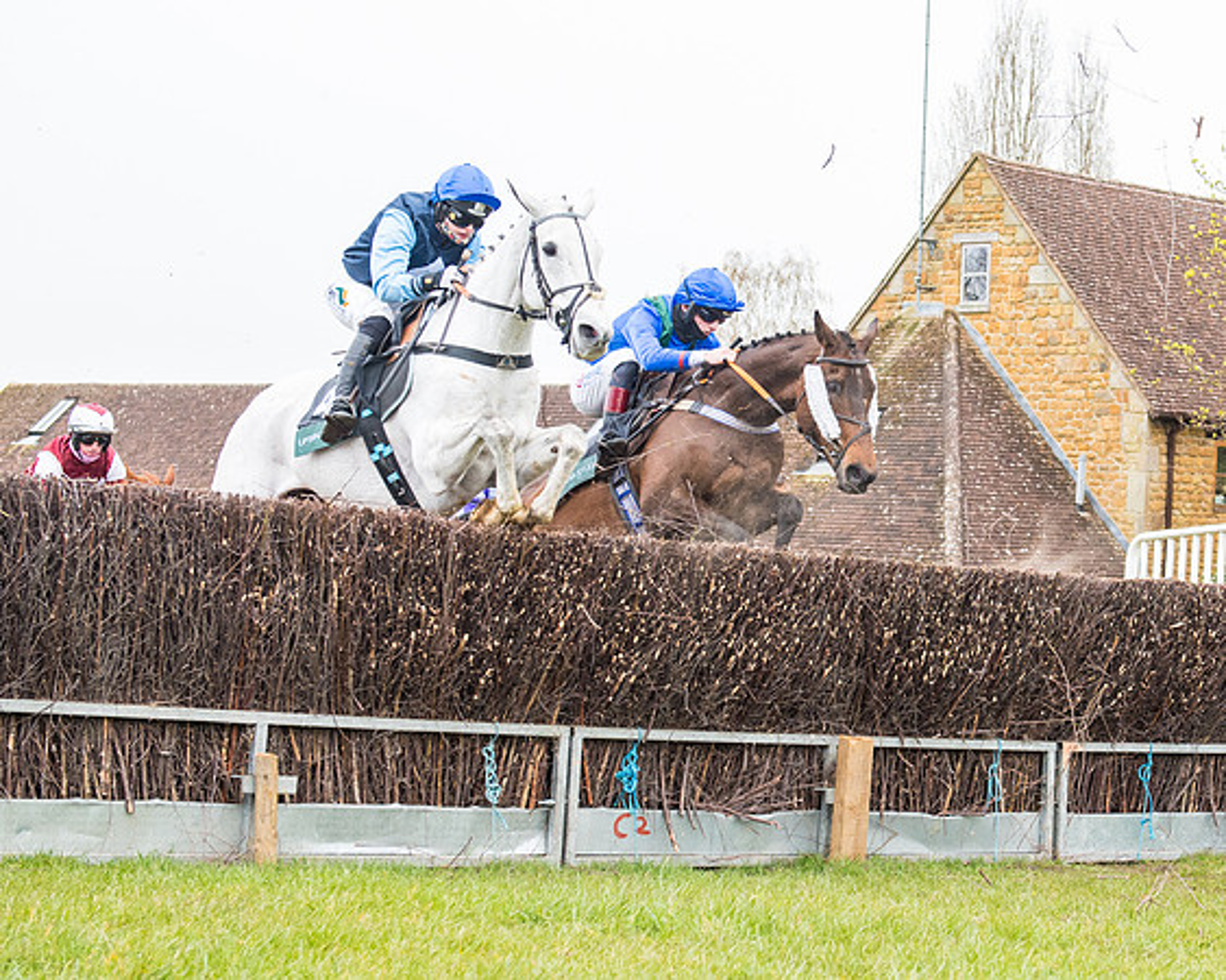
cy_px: 478
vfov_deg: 20.5
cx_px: 944
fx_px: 2706
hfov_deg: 25.2
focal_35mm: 75
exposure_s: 1/1600
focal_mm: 42
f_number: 4
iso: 1250
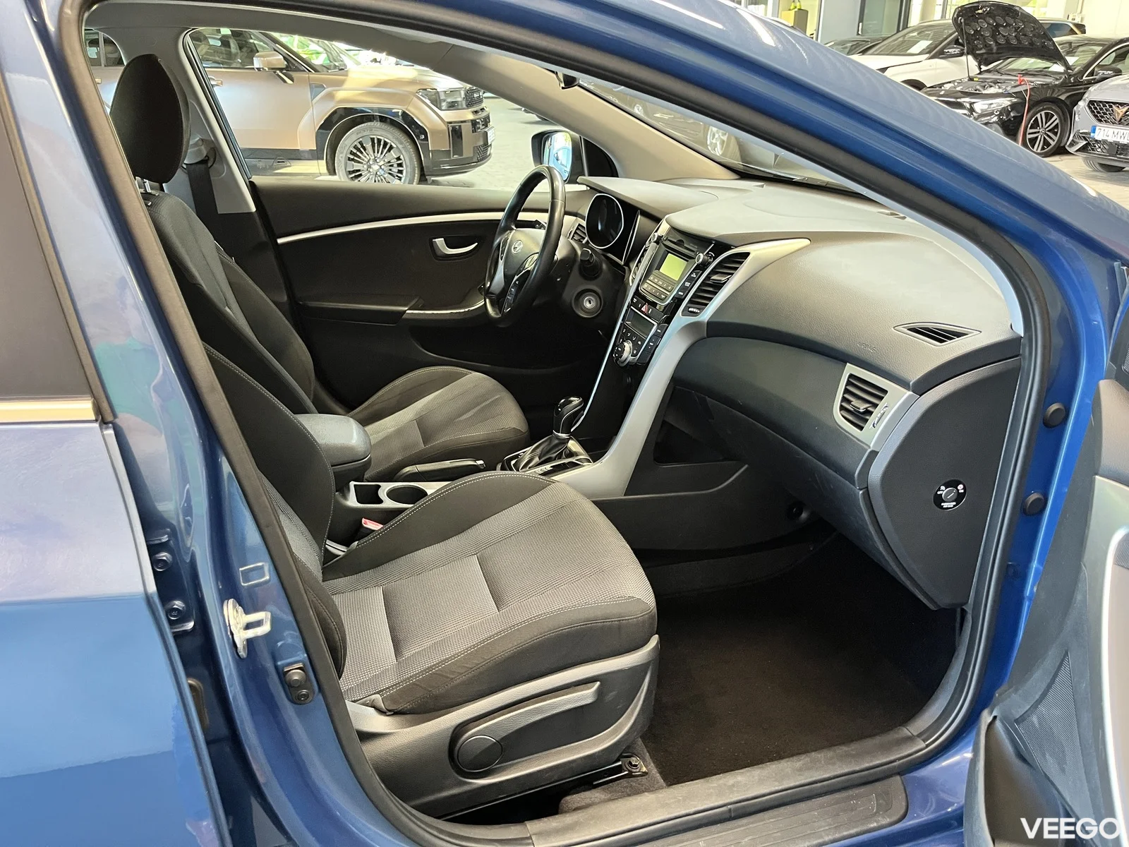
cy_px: 424
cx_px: 564
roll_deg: +0.9
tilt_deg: -24.4
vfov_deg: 53.1
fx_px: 848
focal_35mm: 26
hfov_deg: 67.3
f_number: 1.6
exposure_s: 1/60
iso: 400
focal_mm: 5.1
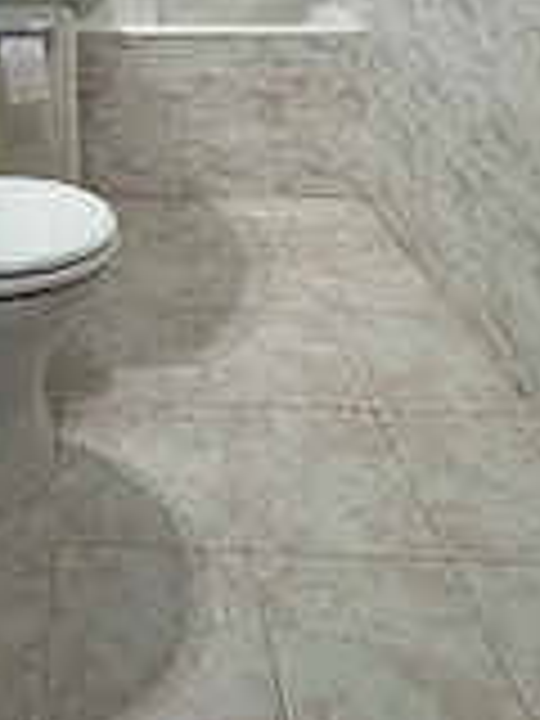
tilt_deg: -1.6
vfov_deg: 40.0
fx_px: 728
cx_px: 40
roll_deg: +0.6
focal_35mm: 35
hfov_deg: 37.6
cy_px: -112
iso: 160
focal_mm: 2.22
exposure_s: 1/100
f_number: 2.2
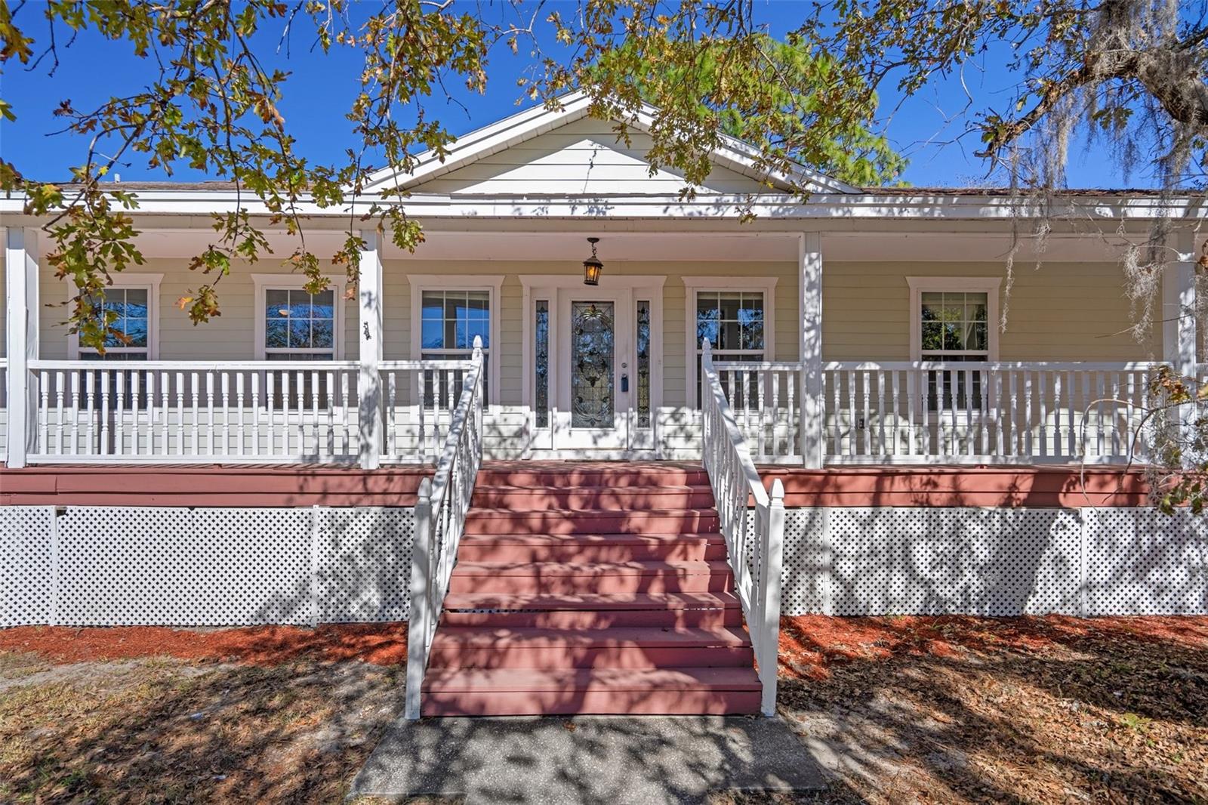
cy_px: 402
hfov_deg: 93.3
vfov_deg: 70.4
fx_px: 570
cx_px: 604
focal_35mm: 17
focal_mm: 17
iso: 320
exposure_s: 1/800
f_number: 8
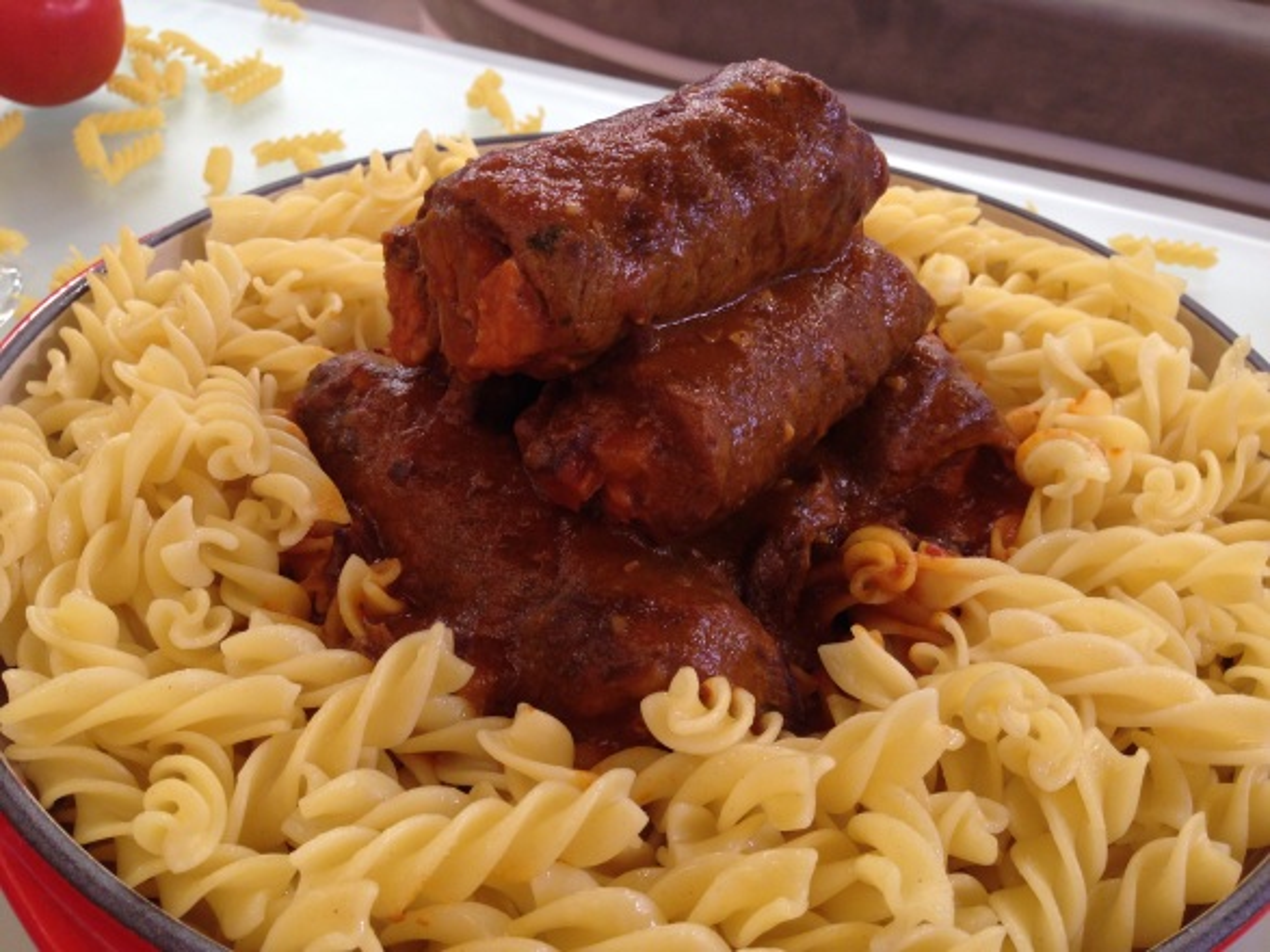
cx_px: 635
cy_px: 476
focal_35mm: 33
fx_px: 1210
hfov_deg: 55.4
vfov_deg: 42.9
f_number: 2.4
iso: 64
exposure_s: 1/60
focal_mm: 4.13
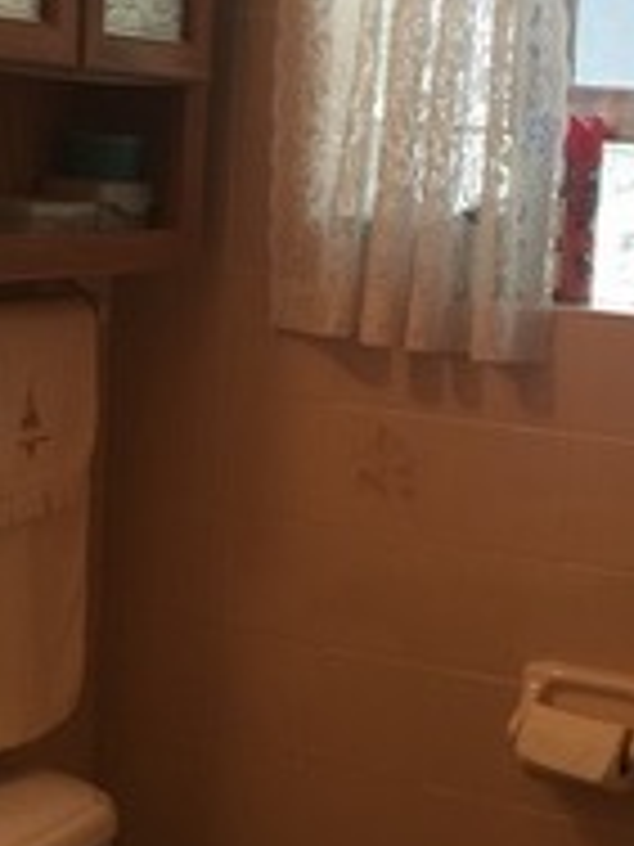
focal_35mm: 74
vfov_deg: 26.3
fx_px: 1807
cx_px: 369
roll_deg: -3.4
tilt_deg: -9.3
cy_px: 454
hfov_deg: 19.9
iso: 40
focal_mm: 4.15
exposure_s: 1/15
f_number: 2.2
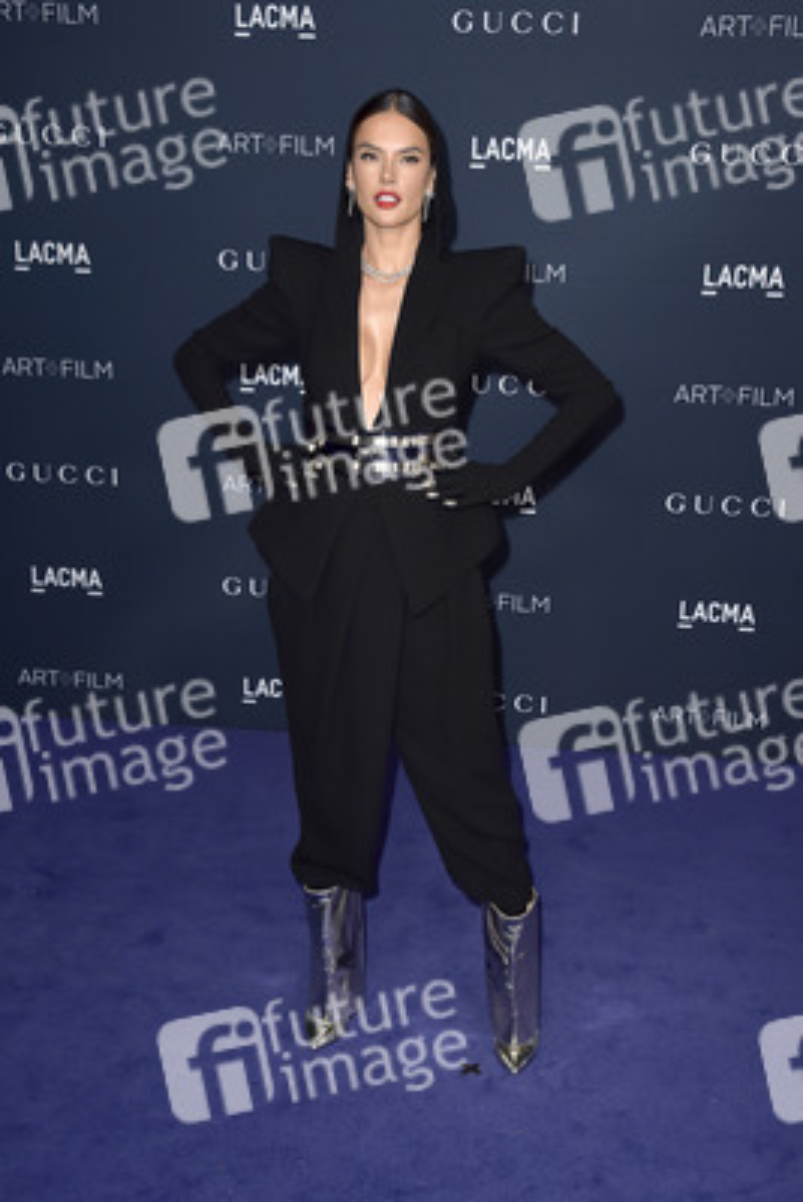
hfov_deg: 30.5
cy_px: 601
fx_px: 1471
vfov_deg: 44.5
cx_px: 402
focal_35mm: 44
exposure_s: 1/250
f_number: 6.3
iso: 500
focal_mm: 44
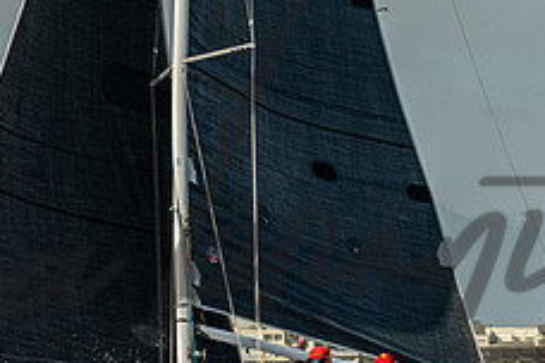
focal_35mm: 421
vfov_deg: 3.3
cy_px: 187
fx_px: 6373
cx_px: 335
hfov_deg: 4.9
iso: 250
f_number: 6.3
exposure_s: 1/1000
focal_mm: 145
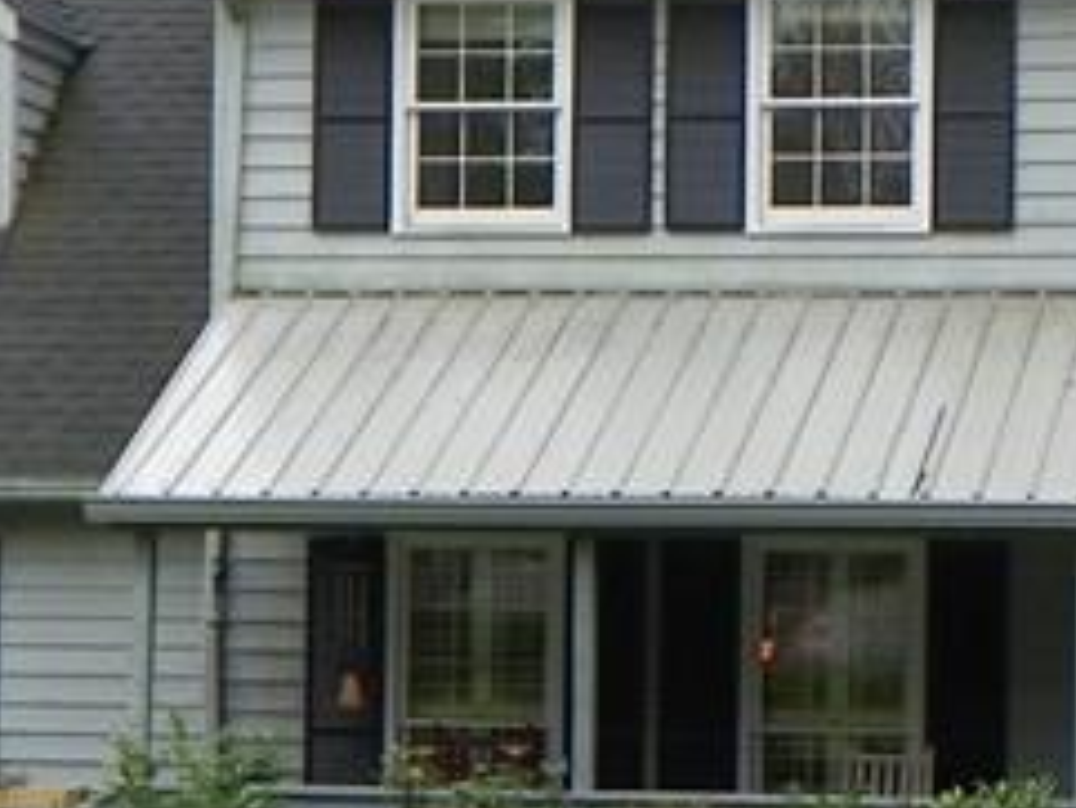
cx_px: 563
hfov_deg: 12.9
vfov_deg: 9.7
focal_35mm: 153
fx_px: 4758
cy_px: 647
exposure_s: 1/125
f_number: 3.2
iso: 80
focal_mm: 6.4
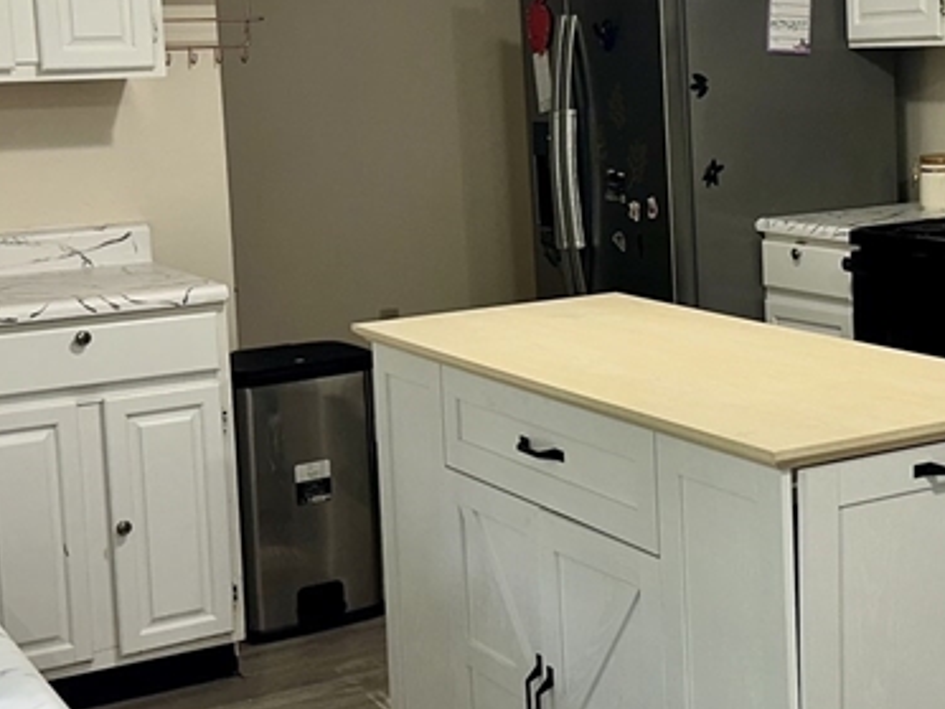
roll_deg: +2.2
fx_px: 1802
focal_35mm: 66
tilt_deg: -6.3
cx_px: 688
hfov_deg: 29.0
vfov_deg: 22.2
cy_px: 269
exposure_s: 1/36
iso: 50
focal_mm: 6.86
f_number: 1.78
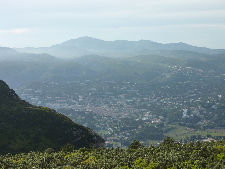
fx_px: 383
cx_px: 112
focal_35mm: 59
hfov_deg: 32.7
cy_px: 84
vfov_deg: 24.8
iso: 125
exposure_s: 1/500
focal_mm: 9.7
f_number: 4.5
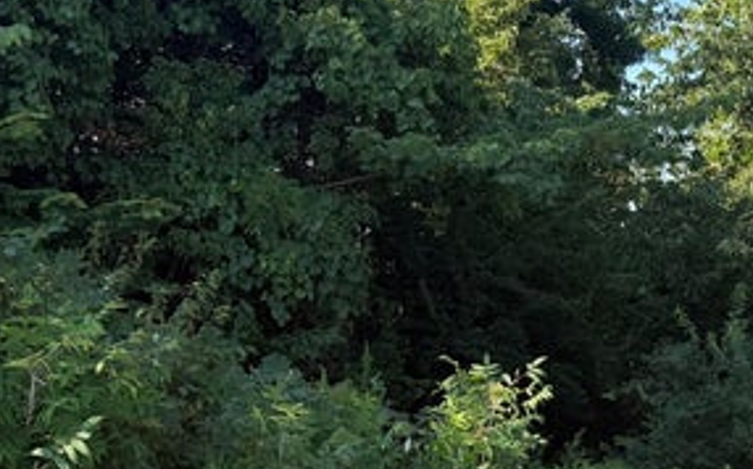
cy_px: 171
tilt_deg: +5.3
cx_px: 610
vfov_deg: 17.1
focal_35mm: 76
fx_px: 1558
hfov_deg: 26.6
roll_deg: -4.6
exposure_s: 1/1271
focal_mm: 6.76
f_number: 1.78
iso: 100
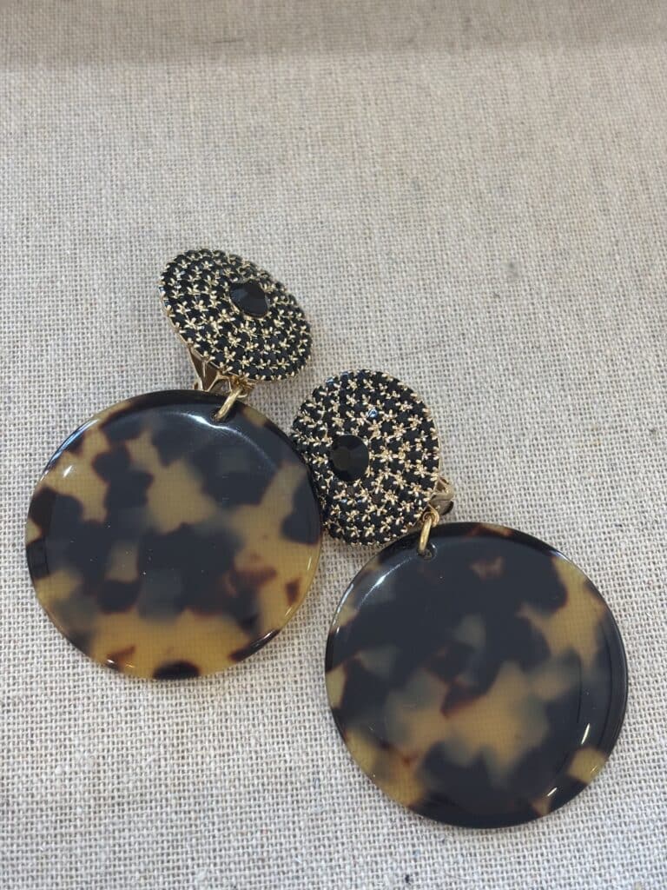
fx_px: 1336
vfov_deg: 36.8
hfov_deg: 28.0
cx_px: 334
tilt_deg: -62.8
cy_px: 445
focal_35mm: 52
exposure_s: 1/100
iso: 64
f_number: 1.6
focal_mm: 5.96
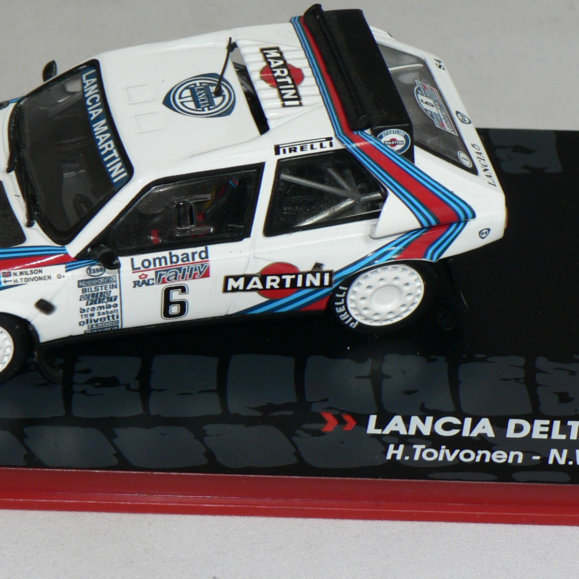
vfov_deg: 11.3
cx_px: 142
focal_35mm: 155
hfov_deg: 11.2
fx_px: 2933
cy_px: 194
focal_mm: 13.7
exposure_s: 1/60
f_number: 4
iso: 80
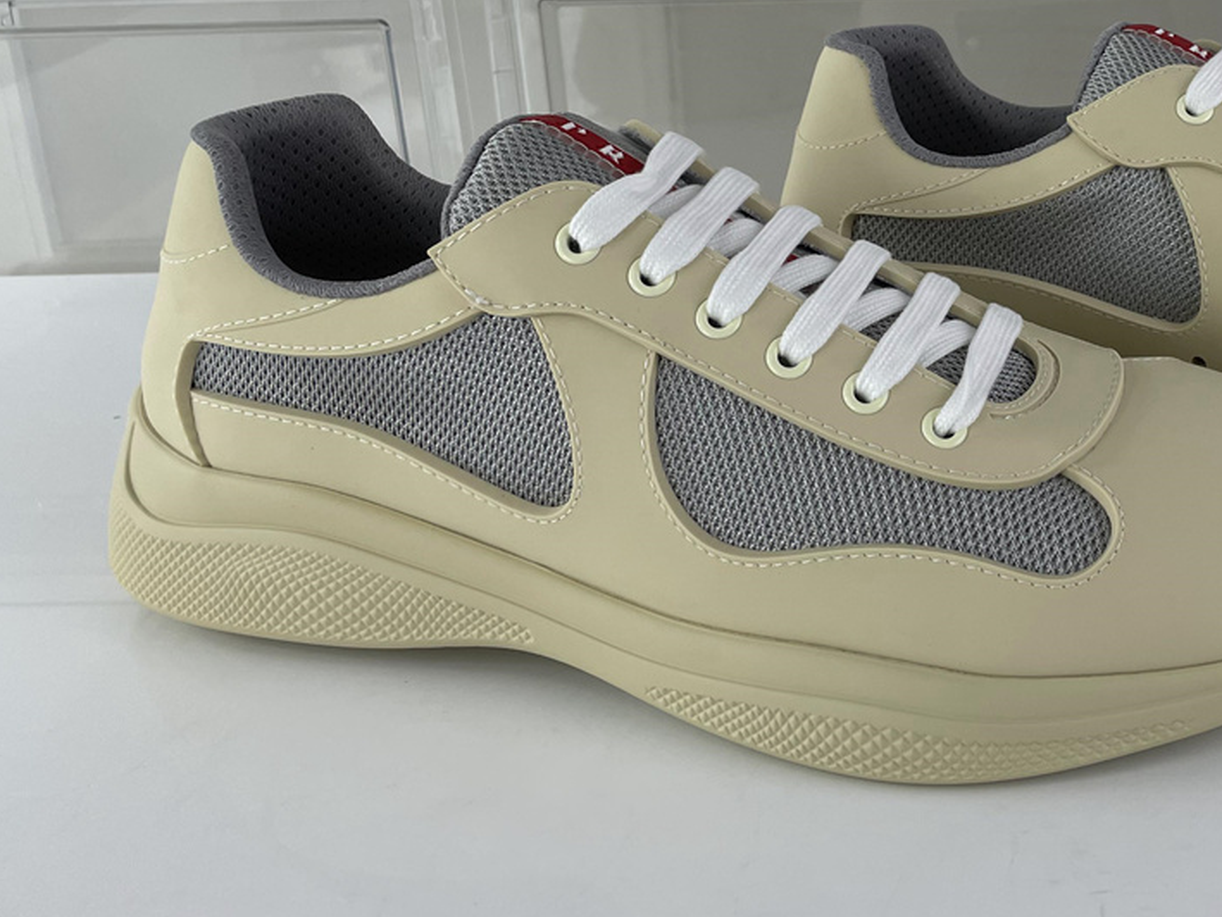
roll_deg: +2.1
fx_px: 1554
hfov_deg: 40.9
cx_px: 996
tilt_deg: -17.5
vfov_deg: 31.9
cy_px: 167
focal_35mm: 44
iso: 32
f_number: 1.6
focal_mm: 4.2
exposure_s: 1/401
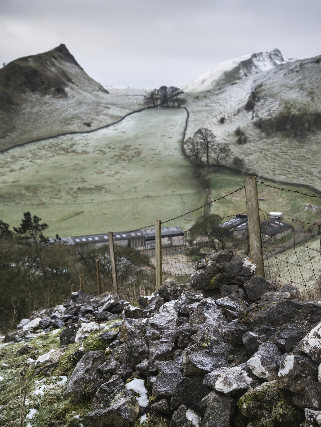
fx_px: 618
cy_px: 220
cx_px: 160
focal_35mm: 50
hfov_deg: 29.1
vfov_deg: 38.2
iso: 2000
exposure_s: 1/800
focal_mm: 46
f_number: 5.6
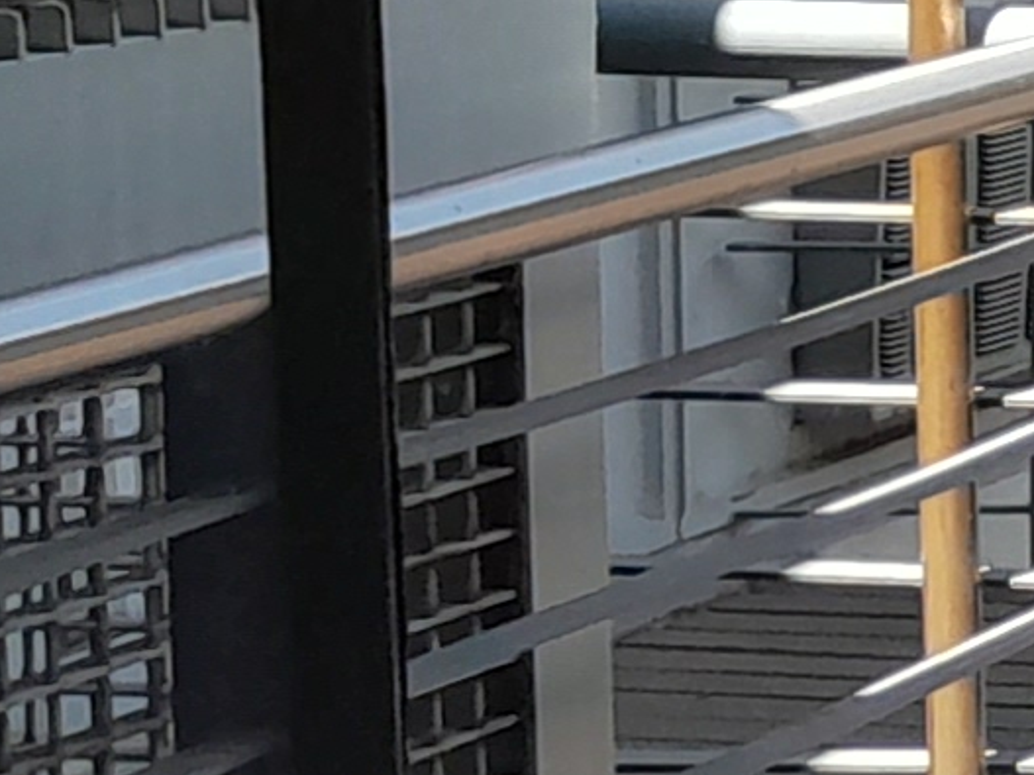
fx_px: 6242
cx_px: 3804
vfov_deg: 7.0
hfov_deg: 7.4
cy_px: -243
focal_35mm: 209
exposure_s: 1/136
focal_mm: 4
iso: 40
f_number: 1.8
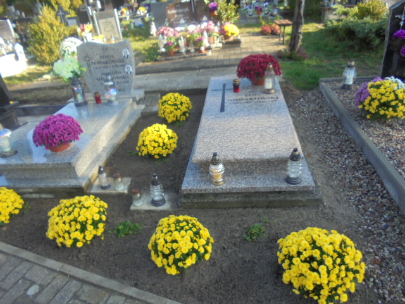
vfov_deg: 53.1
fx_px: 304
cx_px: 202
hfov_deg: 67.3
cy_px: 152
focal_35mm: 26
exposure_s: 1/125
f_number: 3.5
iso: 100
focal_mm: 4.6
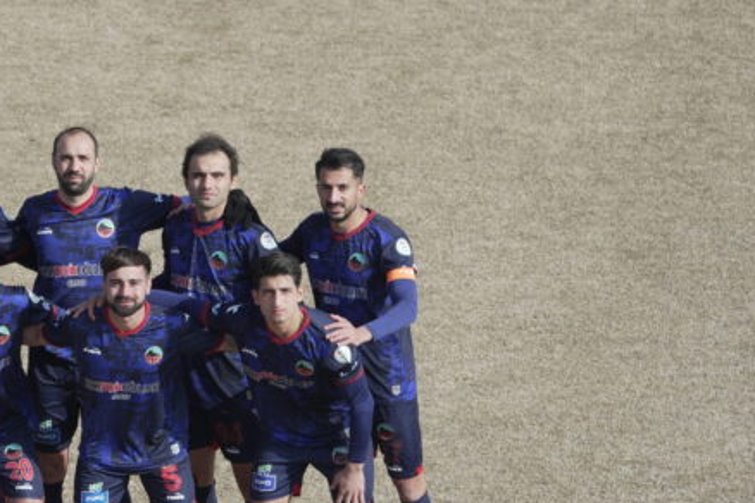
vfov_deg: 3.2
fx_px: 8975
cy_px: 427
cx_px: 95
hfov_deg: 4.8
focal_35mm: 428
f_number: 5.6
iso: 250
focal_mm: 244
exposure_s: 1/1000
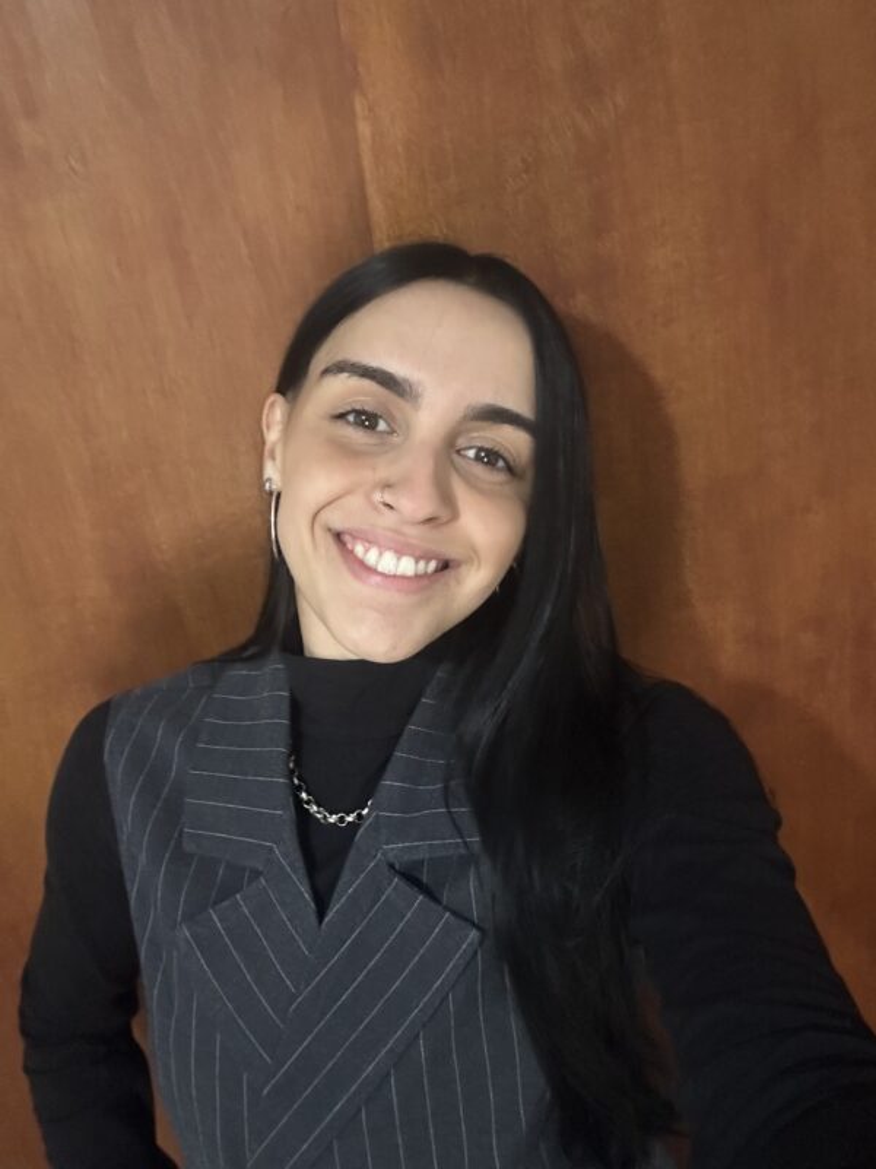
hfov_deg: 46.8
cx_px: 438
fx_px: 1012
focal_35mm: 30
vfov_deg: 60.0
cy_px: 584
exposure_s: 1/25
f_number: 1.9
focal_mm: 2.69
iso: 500
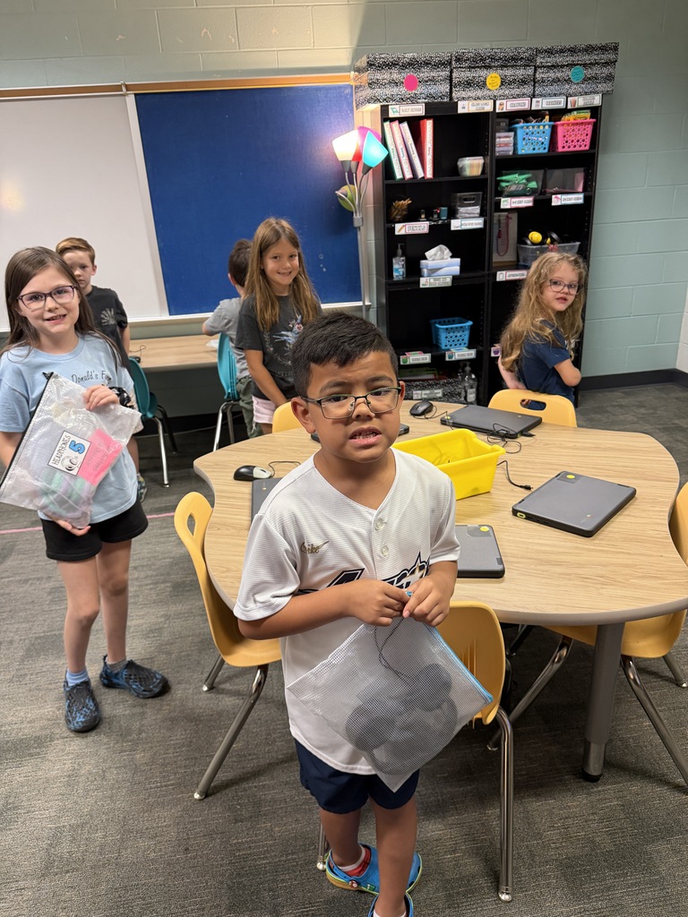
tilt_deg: -22.2
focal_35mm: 24
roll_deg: +3.0
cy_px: 458
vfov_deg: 71.6
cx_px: 344
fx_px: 636
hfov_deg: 56.8
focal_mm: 6.76
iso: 250
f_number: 1.78
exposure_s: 1/60
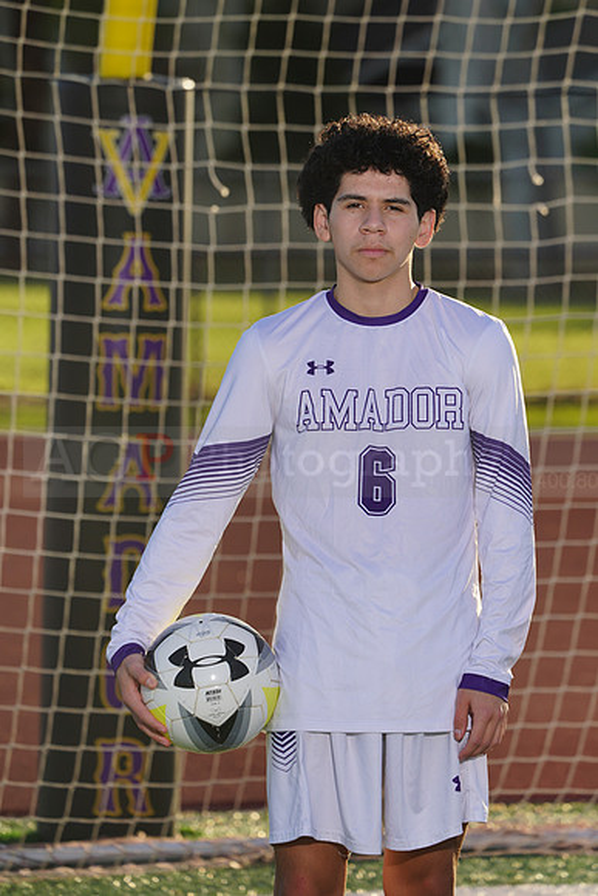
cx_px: 299
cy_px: 448
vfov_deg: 6.5
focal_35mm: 318
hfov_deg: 4.3
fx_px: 7918
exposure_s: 1/200
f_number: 9
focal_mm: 318
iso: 100
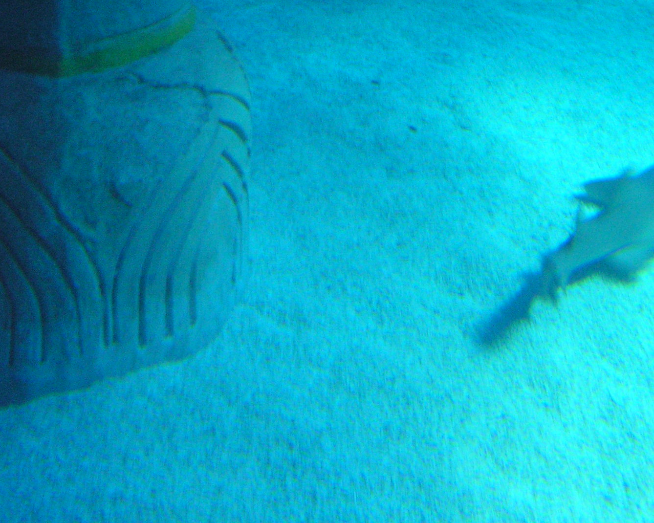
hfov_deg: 30.0
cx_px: 392
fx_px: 1219
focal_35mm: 63
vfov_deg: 24.2
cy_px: 256
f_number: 2.8
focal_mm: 6.3
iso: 200
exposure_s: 1/6
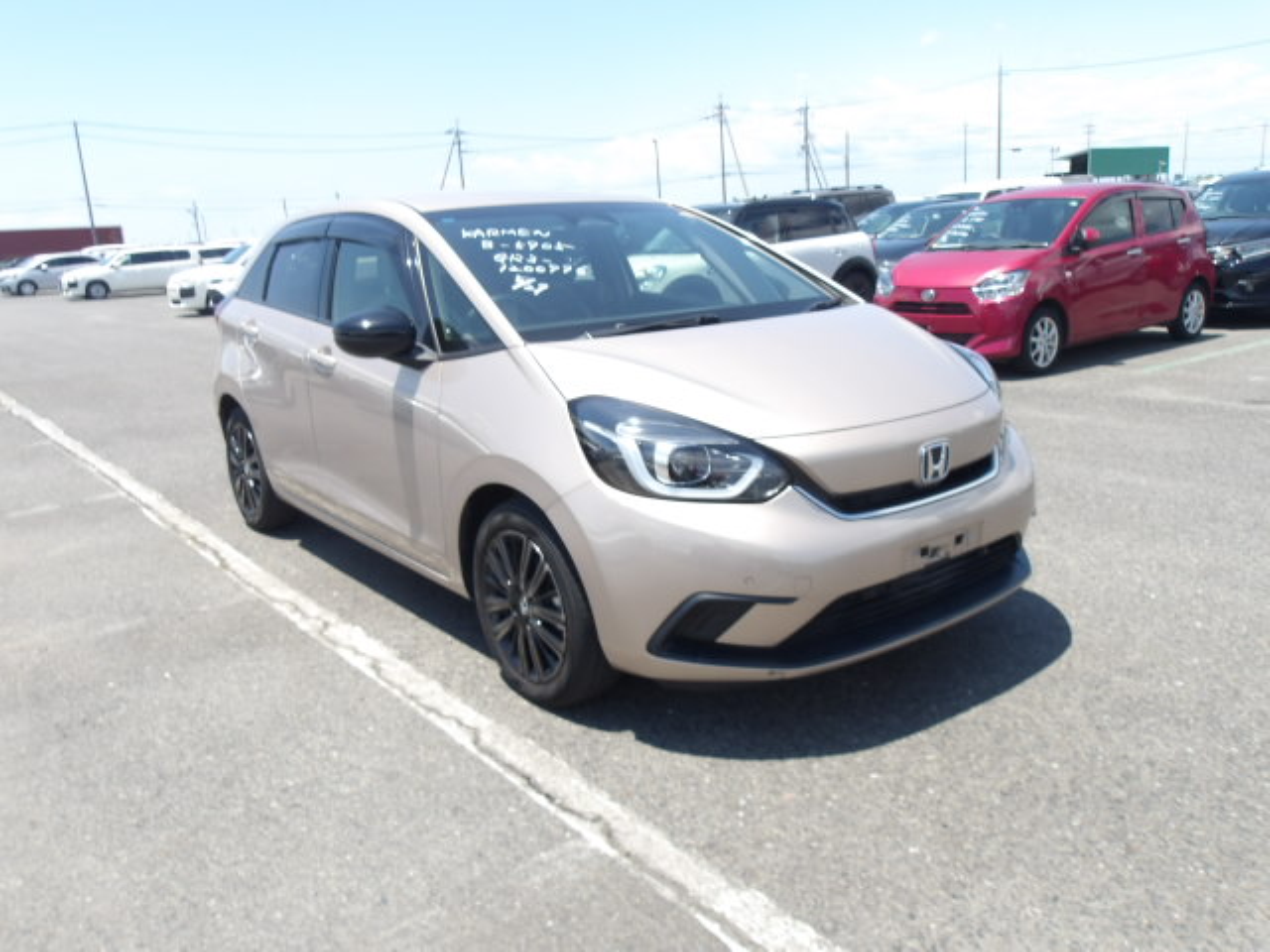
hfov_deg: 65.3
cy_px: 476
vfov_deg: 51.4
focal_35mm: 27
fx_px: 991
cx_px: 635
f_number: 10.4
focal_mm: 4.9
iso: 100
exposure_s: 1/60
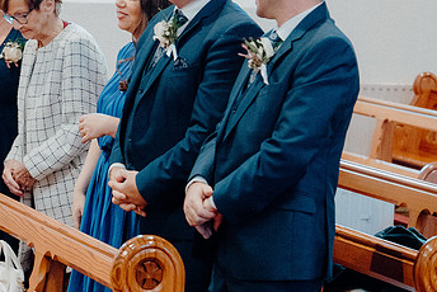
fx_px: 2150
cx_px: 124
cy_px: 123
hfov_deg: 11.6
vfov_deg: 7.8
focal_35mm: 177
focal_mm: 70
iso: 4000
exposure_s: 1/160
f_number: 3.5
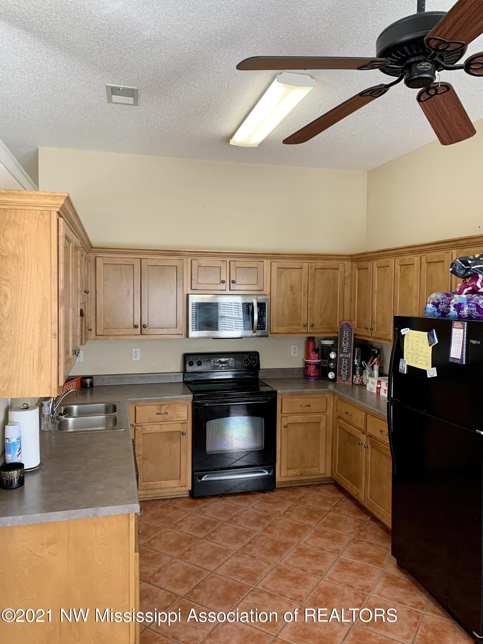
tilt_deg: -3.5
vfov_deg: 67.3
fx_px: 484
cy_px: 322
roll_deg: -0.5
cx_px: 242
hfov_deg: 53.1
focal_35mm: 26
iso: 100
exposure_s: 1/60
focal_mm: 4.25
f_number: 1.8
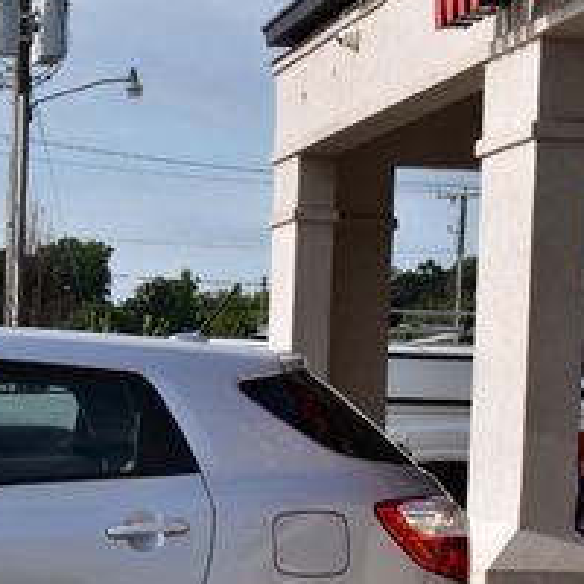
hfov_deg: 14.1
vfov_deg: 14.7
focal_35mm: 118
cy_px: 447
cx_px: -184
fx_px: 2259
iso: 280
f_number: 11
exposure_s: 1/500
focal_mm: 29
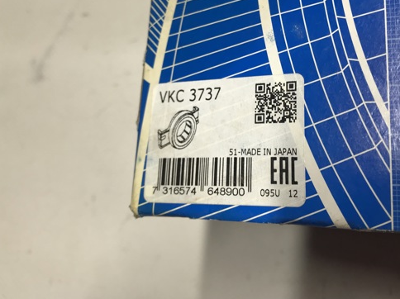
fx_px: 427
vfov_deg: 38.2
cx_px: 236
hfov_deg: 49.9
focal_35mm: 37
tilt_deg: -72.3
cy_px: 102
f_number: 1.8
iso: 32
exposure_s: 1/50
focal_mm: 3.99
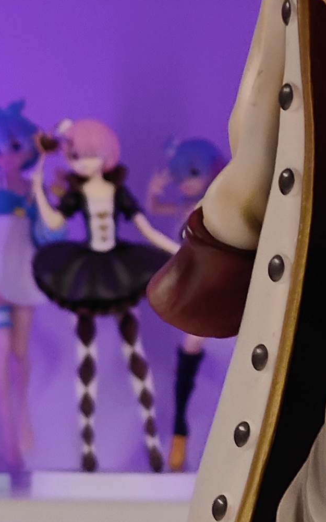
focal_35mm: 277
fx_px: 3935
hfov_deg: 4.7
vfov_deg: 7.6
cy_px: 432
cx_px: 543
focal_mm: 7.48
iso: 400
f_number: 2.4
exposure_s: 1/17.6
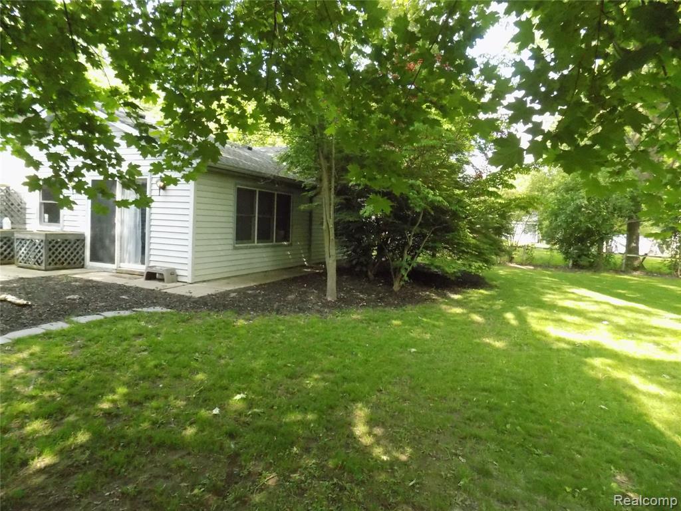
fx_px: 452
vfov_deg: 58.9
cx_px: 340
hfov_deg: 73.9
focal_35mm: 23
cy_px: 256
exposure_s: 1/640
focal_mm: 4
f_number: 3.1
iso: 800
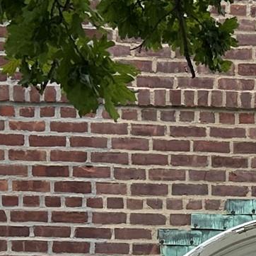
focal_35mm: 120
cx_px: 334
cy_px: 327
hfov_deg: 14.0
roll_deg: -0.2
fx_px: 1004
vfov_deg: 14.0
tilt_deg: +6.5
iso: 80
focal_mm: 6.86
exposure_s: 1/989
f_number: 1.78
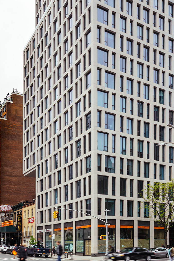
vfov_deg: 58.0
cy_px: 74
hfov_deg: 41.4
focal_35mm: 31
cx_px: 124
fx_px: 225
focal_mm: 17
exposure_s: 1/8
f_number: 18
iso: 50
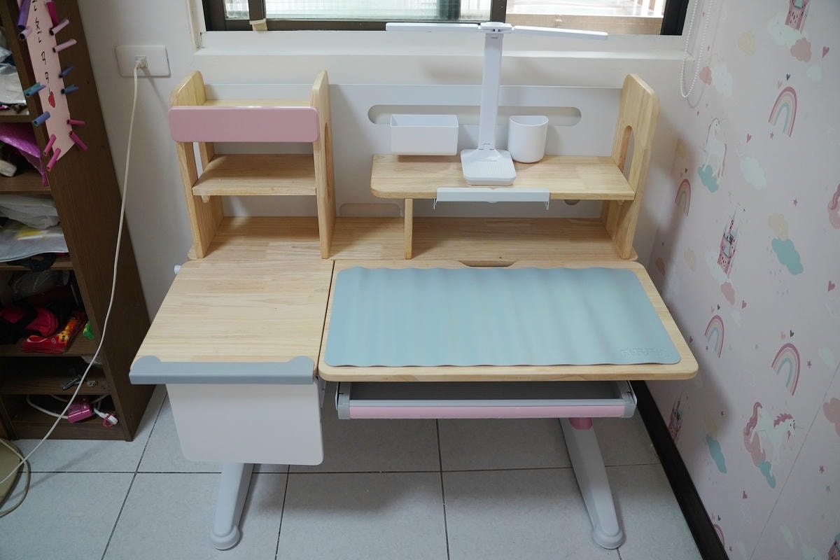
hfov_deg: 65.5
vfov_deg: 46.4
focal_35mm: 28
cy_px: 280
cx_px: 420
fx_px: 653
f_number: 2.8
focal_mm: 28
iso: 1600
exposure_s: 1/160
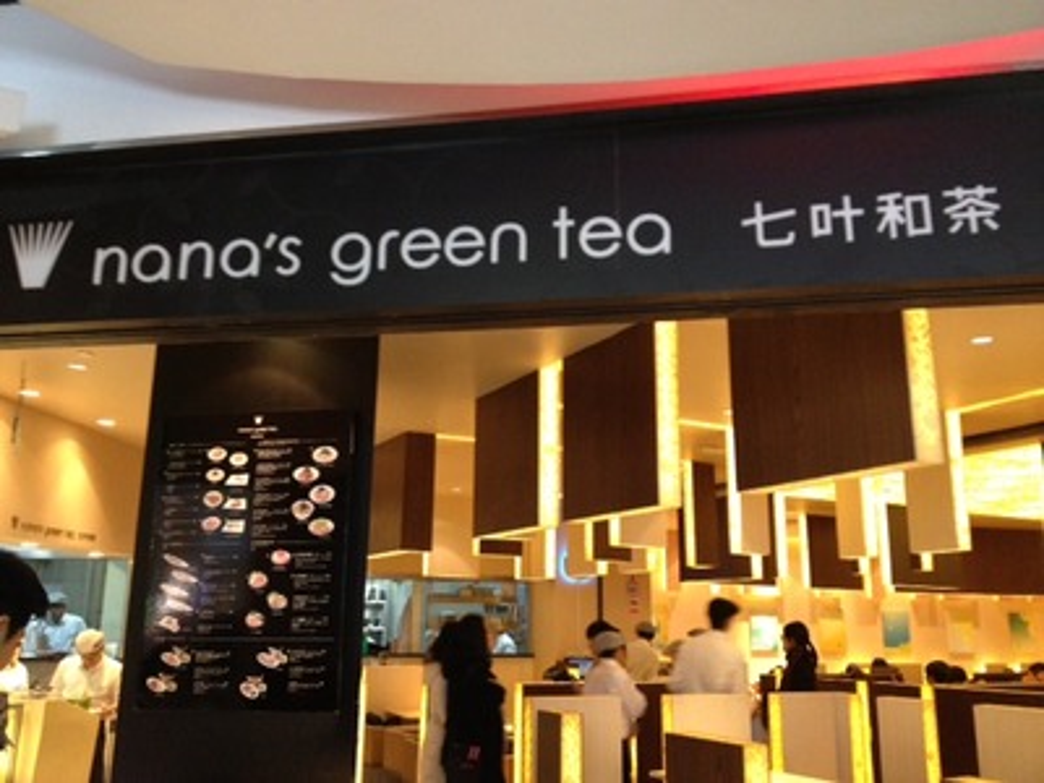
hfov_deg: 52.6
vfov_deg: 40.7
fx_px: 1056
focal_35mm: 35
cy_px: 392
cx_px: 522
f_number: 2.4
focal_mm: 4.28
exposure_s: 1/20
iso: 320
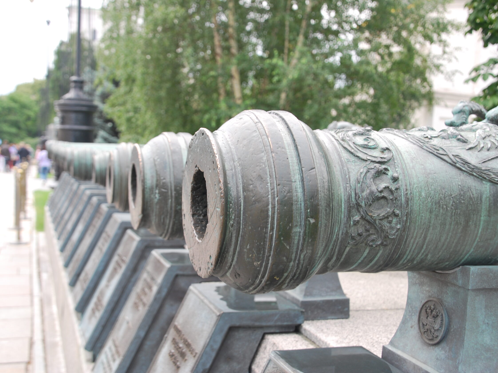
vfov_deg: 32.5
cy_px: 188
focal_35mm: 45
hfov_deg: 42.5
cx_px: 252
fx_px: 641
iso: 140
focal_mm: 27
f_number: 5.6
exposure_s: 1/125
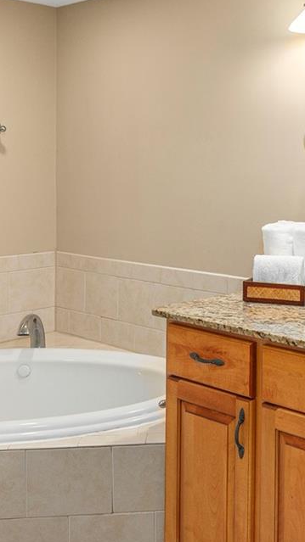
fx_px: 676
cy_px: 168
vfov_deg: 42.9
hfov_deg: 24.5
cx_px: 285
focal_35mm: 47
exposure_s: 1/160
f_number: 7.1
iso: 320
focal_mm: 14
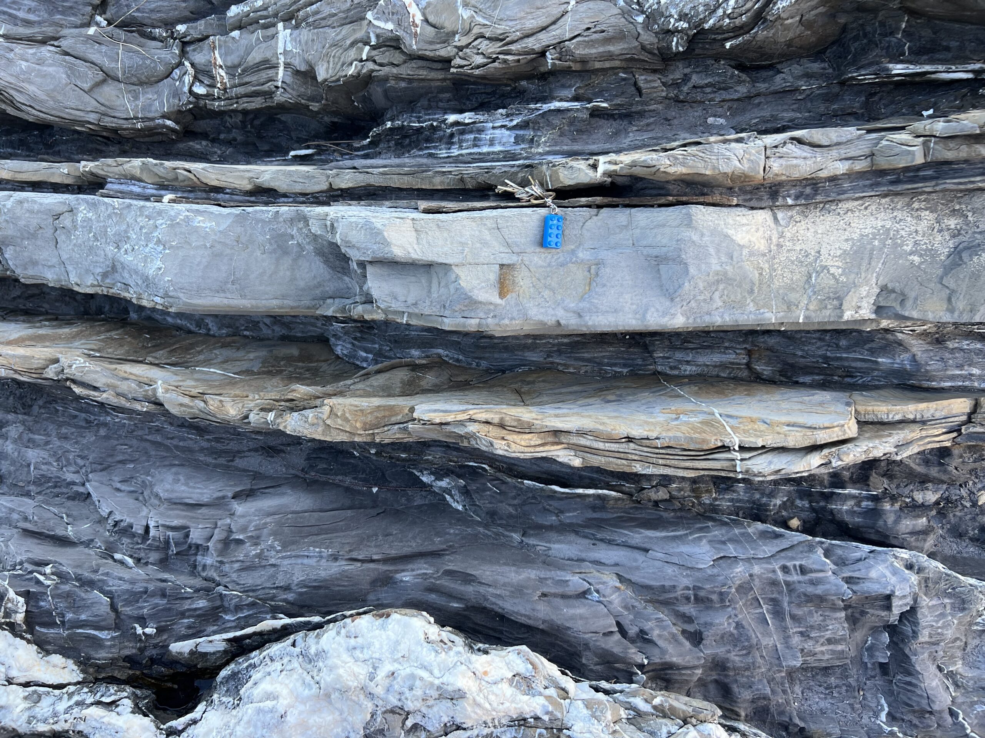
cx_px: 492
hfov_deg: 67.3
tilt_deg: -73.3
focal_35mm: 26
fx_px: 740
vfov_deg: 53.1
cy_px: 369
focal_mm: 5.7
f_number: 1.5
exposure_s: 1/151
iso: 32
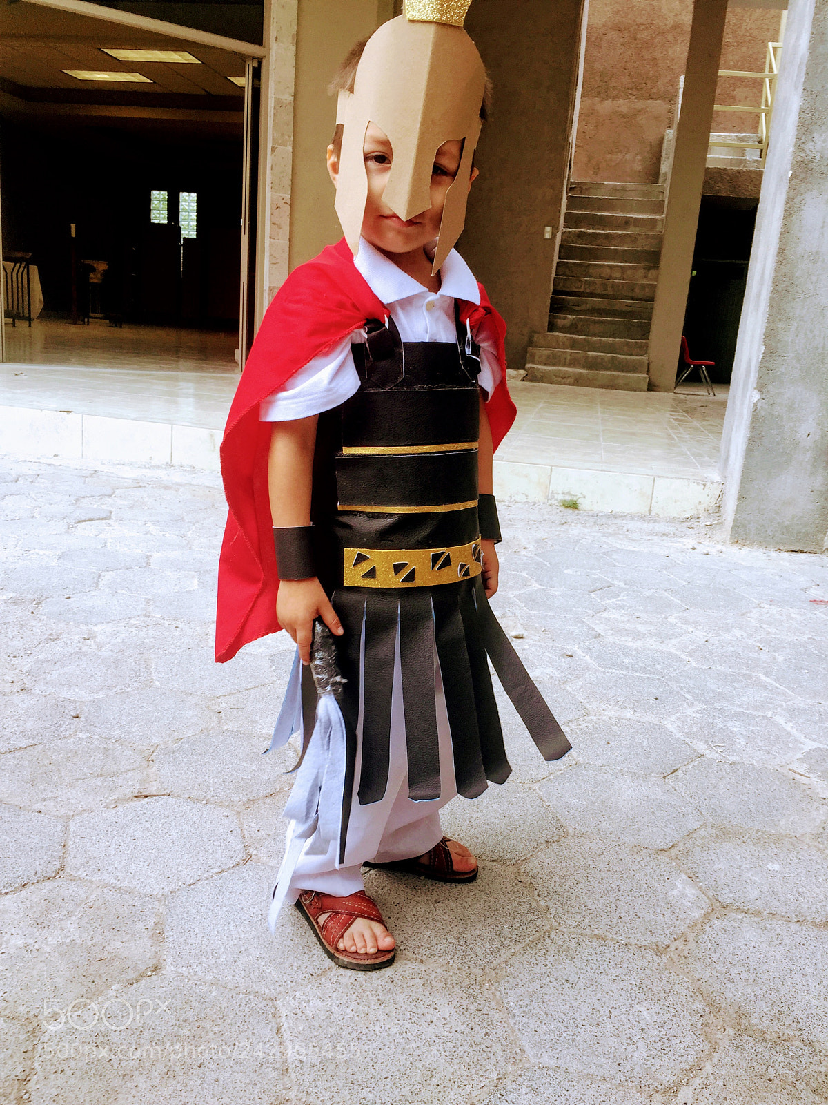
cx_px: 414
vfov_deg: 61.7
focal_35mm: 29
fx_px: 925
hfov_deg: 48.2
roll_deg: -3.5
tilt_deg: -11.5
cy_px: 552
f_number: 2.2
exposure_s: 1/124
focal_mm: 4.15
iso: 32
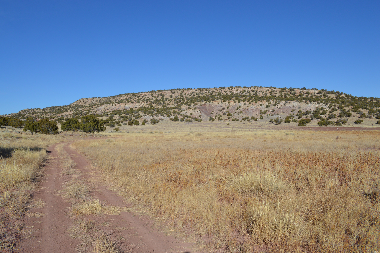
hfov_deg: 67.4
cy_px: 126
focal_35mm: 27
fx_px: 285
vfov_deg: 47.9
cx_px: 190
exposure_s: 1/320
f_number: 9
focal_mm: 18
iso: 100
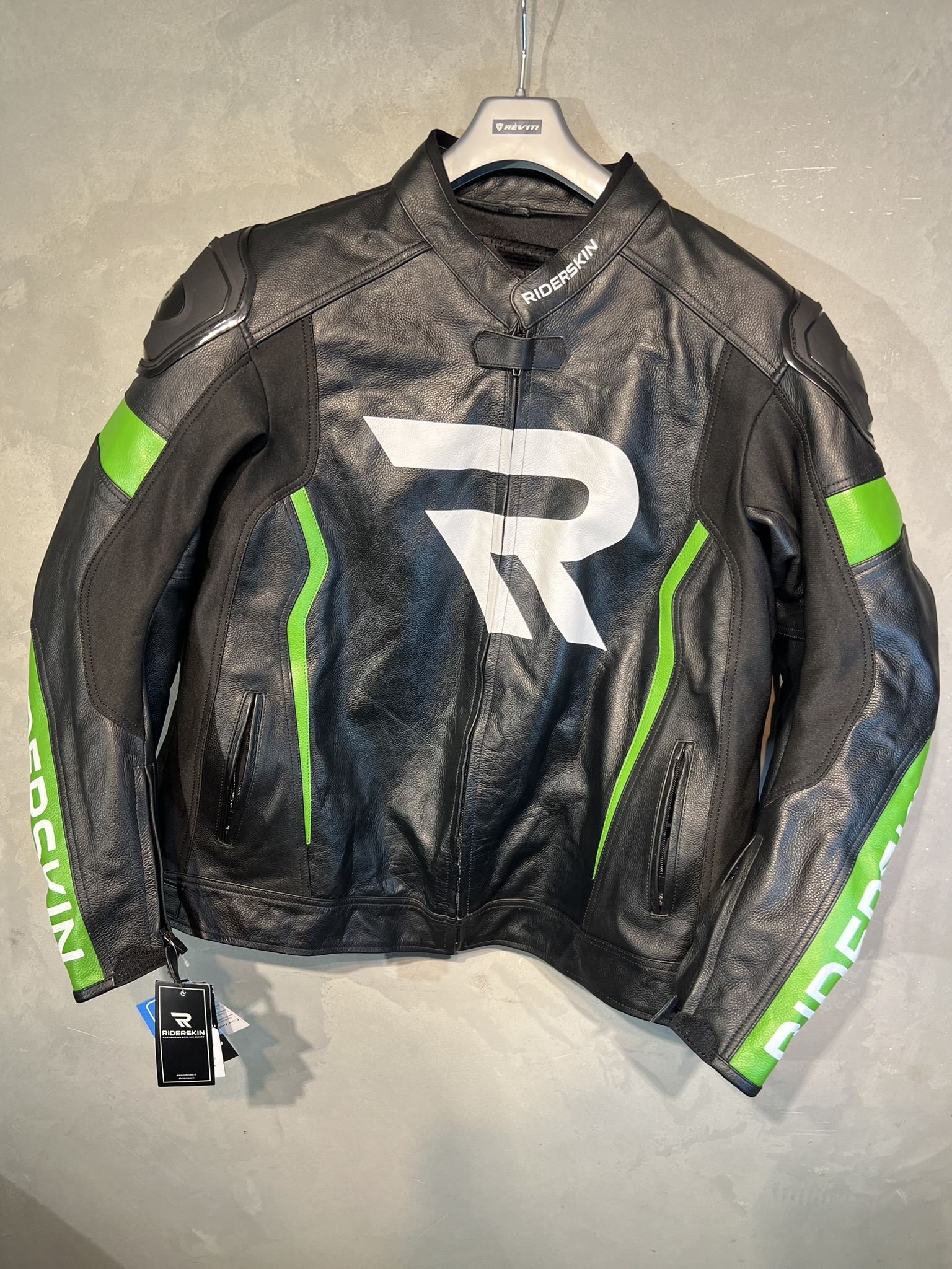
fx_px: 953
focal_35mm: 26
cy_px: 634
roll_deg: -3.1
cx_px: 476
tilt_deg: -13.4
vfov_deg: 67.3
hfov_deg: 53.1
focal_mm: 5.7
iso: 100
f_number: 1.5
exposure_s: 1/50
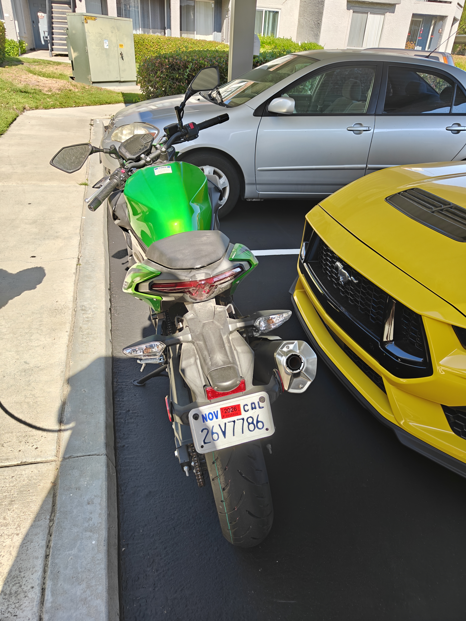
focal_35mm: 24
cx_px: 233
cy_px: 310
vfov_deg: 71.6
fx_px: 431
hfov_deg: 56.8
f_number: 1.8
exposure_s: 1/200
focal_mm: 5.59
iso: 80
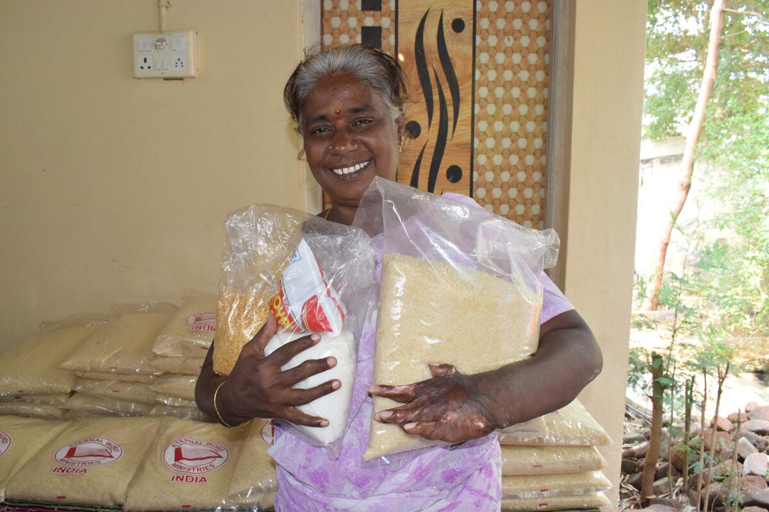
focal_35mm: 30
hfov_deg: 61.9
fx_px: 641
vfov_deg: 43.6
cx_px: 384
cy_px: 256
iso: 2000
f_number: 9
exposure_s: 1/200
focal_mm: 20
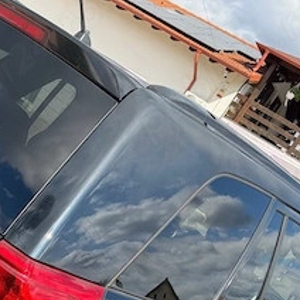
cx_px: 67
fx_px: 588
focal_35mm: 60
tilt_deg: -15.9
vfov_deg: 27.1
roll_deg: -33.3
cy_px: 296
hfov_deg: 28.1
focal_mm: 6.76
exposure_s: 1/1770
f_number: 1.78
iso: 80
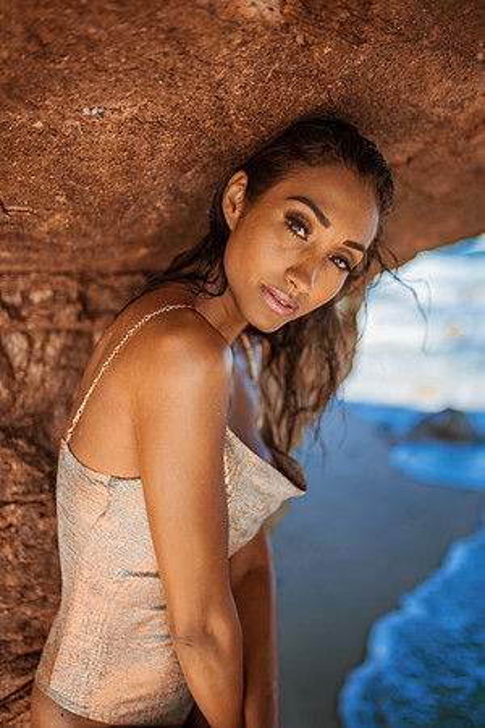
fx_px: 707
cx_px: 242
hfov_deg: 37.9
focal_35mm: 35
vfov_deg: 54.4
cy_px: 364
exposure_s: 1/1250
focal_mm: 35
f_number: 1.4
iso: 64
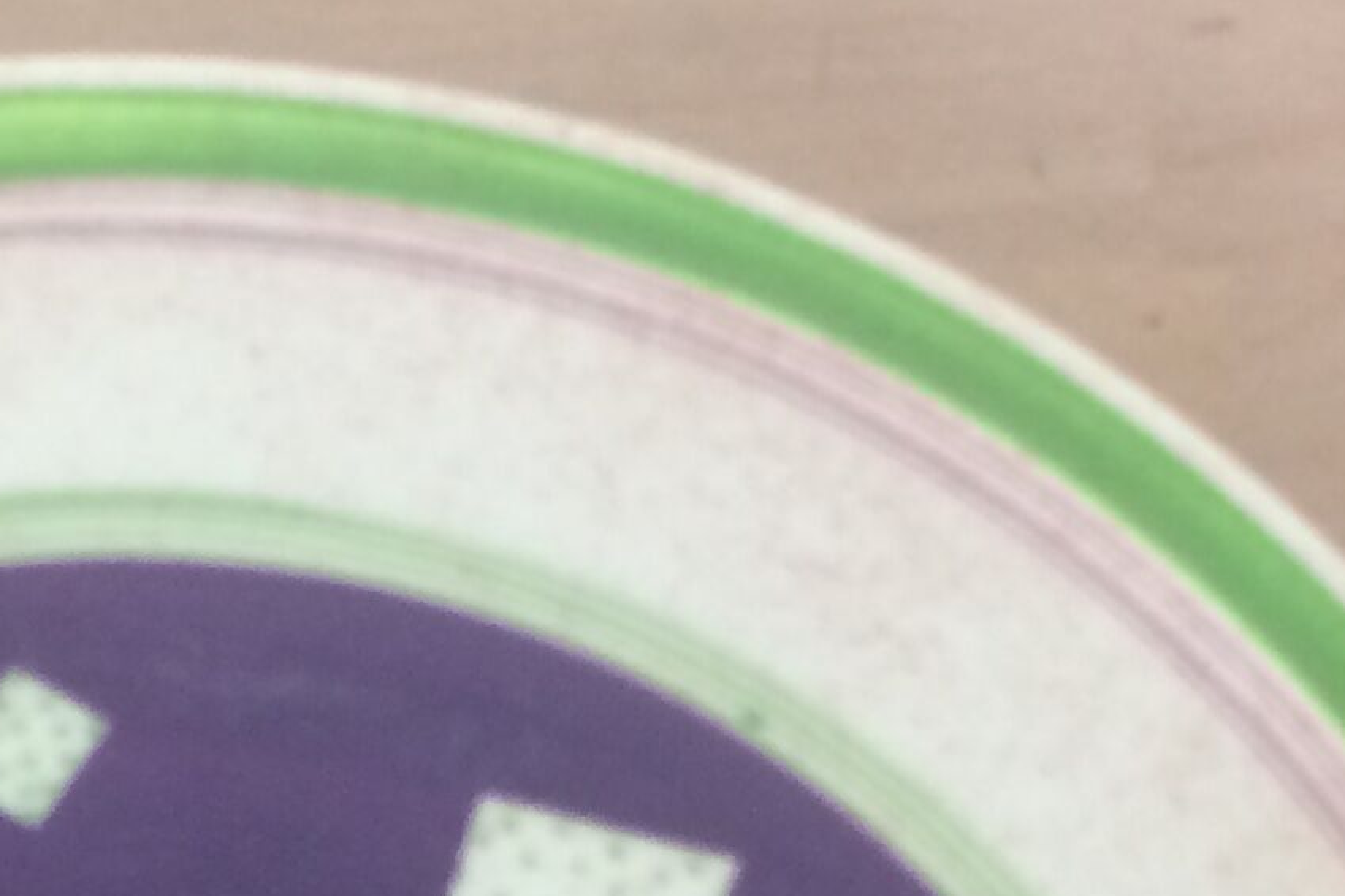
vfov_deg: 11.0
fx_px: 4334
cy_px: 1604
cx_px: 228
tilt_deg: -74.6
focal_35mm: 116
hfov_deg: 17.5
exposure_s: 1/33
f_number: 2.2
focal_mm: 4.15
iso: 50
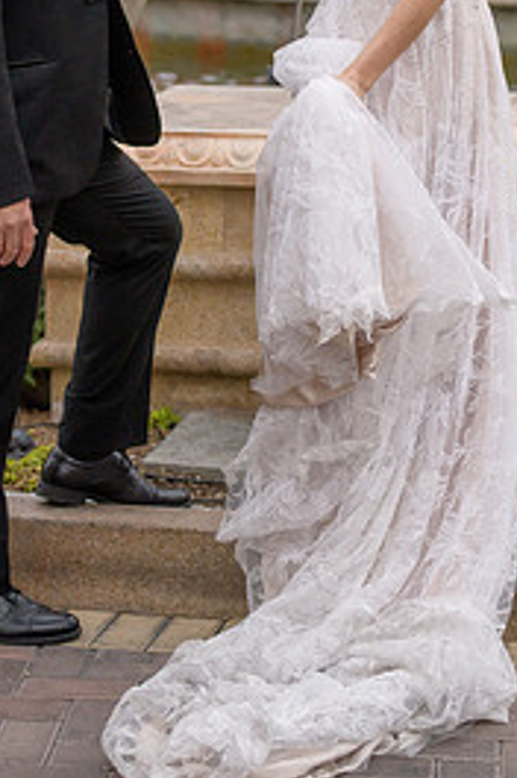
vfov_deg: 17.1
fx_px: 2570
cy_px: 170
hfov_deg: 11.5
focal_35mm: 119
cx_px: 261
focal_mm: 70
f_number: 2.8
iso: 250
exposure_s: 1/3200
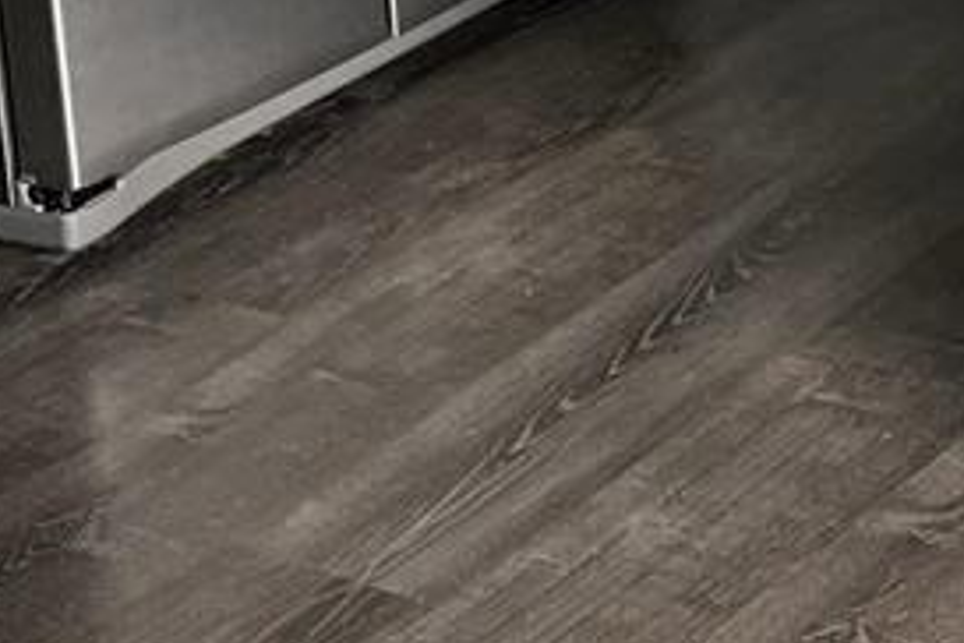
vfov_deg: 10.0
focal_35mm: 127
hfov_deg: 15.3
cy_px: -636
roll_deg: +1.6
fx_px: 3401
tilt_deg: -10.6
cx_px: 1275
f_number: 1.5
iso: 125
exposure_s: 1/121
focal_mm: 5.7
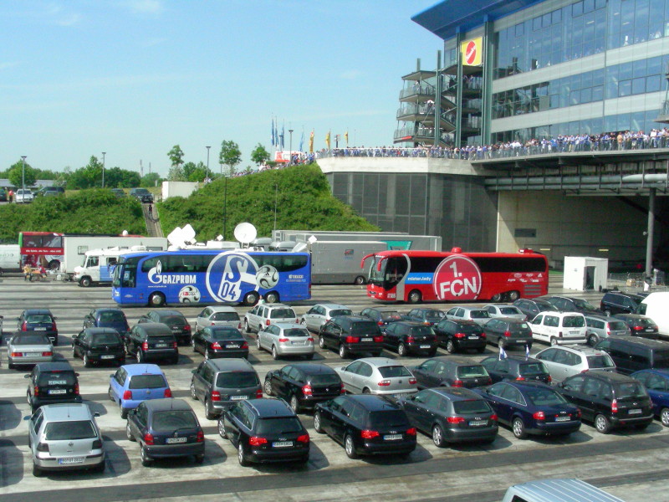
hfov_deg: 42.9
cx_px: 334
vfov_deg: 32.9
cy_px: 251
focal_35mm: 44
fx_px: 850
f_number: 13.6
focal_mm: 7.4
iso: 400
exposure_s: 1/240
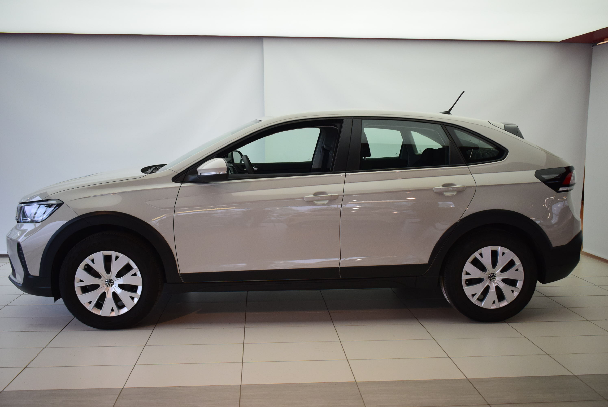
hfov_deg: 55.1
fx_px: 583
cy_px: 204
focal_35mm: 34
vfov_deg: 38.4
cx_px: 304
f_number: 3.8
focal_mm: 23
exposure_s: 1/500
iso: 1600
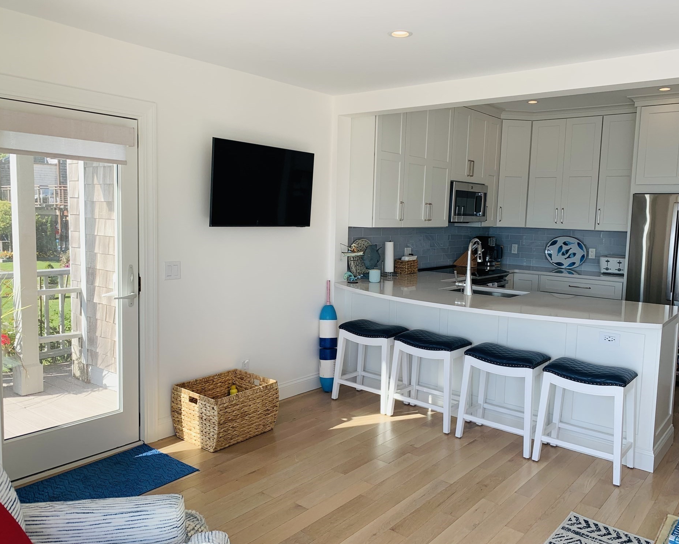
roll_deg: -1.3
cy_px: 273
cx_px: 366
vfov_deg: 51.5
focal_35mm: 28
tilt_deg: -7.5
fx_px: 563
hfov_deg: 62.1
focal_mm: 4.25
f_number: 1.8
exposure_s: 1/207
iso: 25
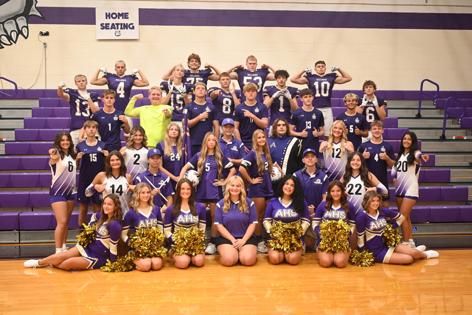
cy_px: 158
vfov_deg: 31.9
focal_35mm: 42
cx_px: 236
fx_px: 551
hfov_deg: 46.4
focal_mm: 42
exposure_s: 1/125
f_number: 5.6
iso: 3200
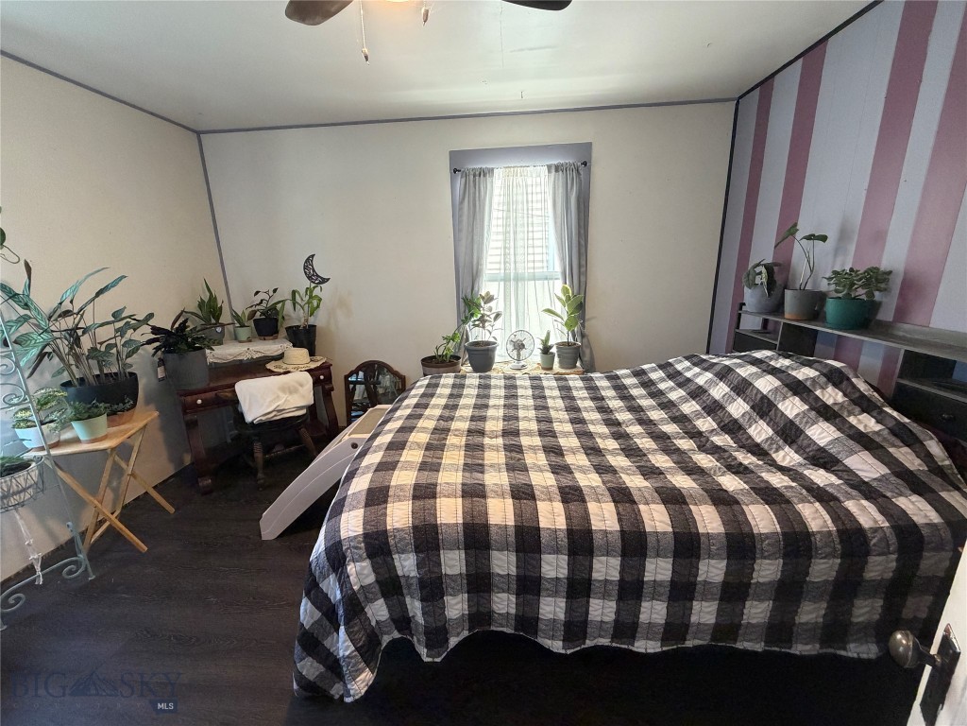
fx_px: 391
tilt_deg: -14.3
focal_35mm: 14
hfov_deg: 102.1
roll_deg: +2.0
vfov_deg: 85.7
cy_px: 363
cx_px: 484
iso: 320
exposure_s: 1/60
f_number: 2.2
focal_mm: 2.22
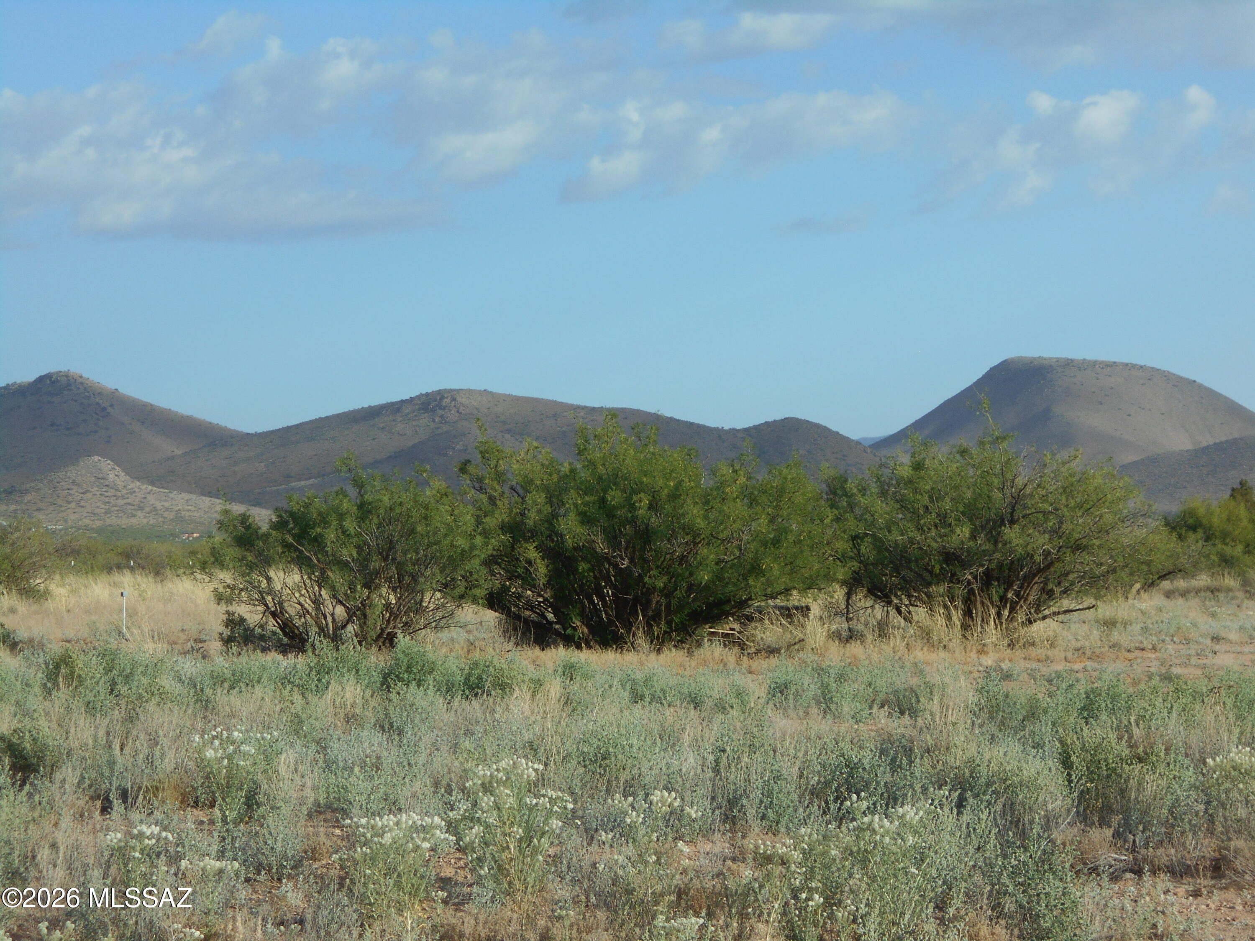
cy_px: 470
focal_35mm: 112
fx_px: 4061
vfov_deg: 13.2
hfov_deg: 17.6
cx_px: 628
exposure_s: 1/320
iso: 80
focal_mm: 20.1
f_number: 6
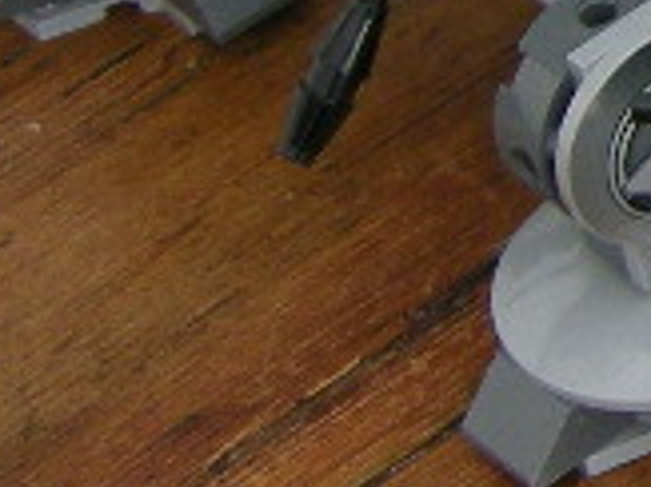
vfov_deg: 5.2
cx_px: 1921
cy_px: -311
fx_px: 5318
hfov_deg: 6.4
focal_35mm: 283
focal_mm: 7.5
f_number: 2.7
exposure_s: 1/30
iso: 132
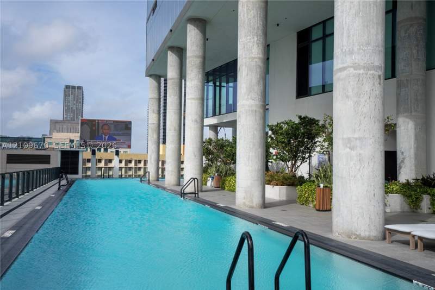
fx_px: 423
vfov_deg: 37.9
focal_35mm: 35
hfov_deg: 54.4
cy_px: 145
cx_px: 218
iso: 250
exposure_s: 1/800
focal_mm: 35
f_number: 7.1
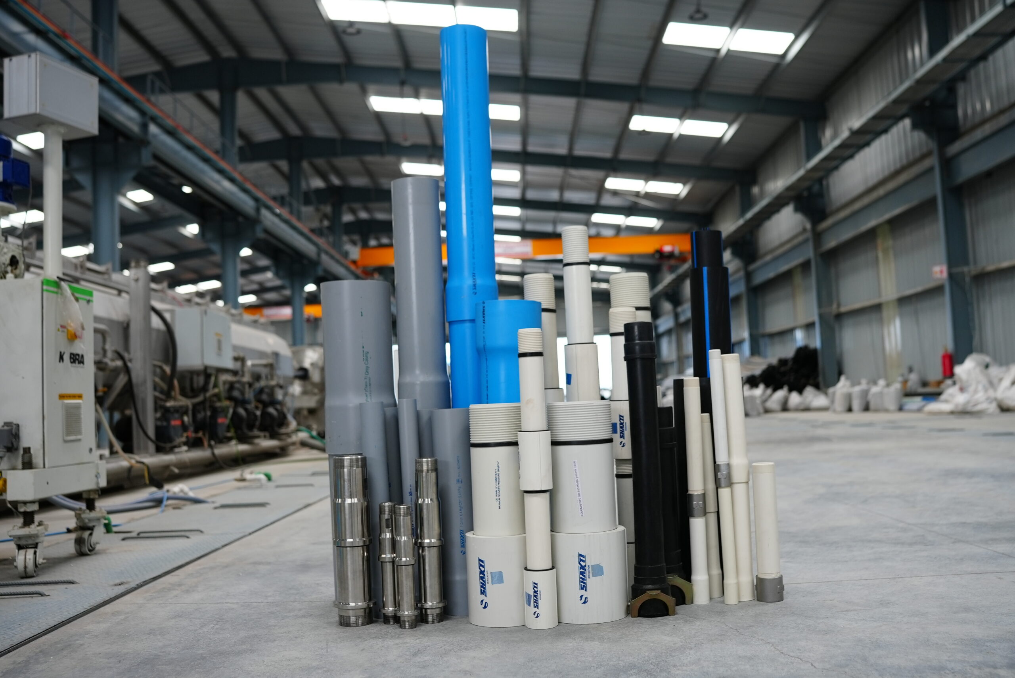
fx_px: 987
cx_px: 508
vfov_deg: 37.9
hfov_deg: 54.4
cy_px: 339
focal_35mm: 35
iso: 640
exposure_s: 1/200
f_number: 2.8
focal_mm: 35
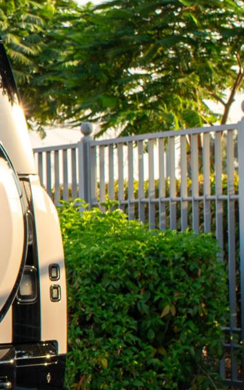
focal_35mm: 200
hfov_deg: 6.2
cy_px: 285
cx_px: -373
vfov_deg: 10.5
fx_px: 2127
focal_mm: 30
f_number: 8
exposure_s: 1/250
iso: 200
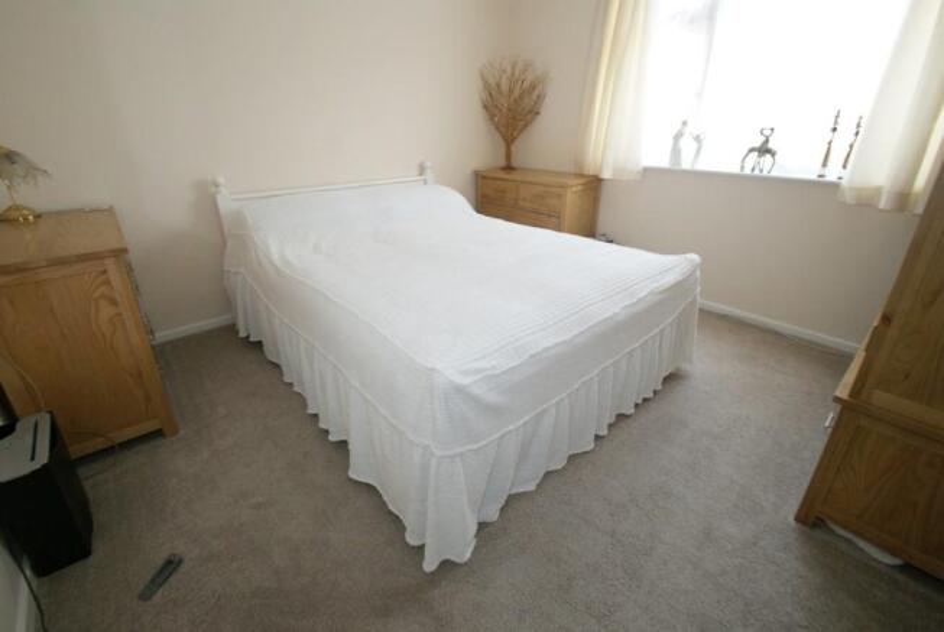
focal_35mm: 15
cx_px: 472
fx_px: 394
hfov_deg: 100.3
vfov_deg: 77.5
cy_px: 316
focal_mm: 10
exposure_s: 1/60
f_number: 5.6
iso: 400
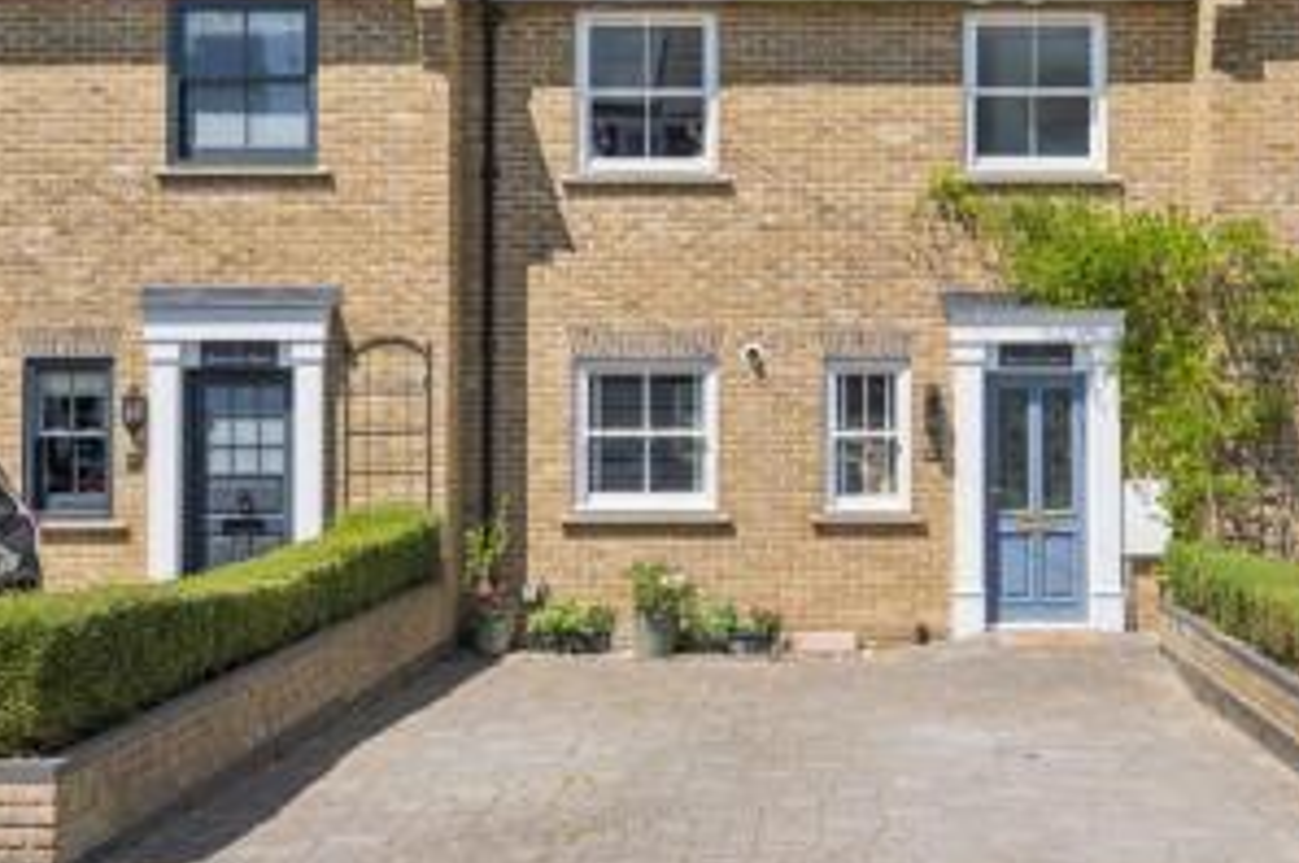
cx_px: 798
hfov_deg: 40.9
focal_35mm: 48
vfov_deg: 27.8
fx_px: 1730
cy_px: 277
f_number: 5.6
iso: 125
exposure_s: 1/640
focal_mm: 30
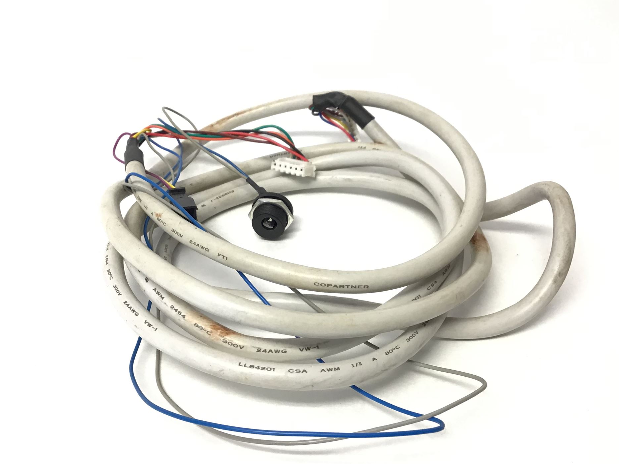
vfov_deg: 37.7
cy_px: 230
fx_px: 679
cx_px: 299
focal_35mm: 38
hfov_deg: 49.0
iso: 32
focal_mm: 3.3
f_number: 2.4
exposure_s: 1/33
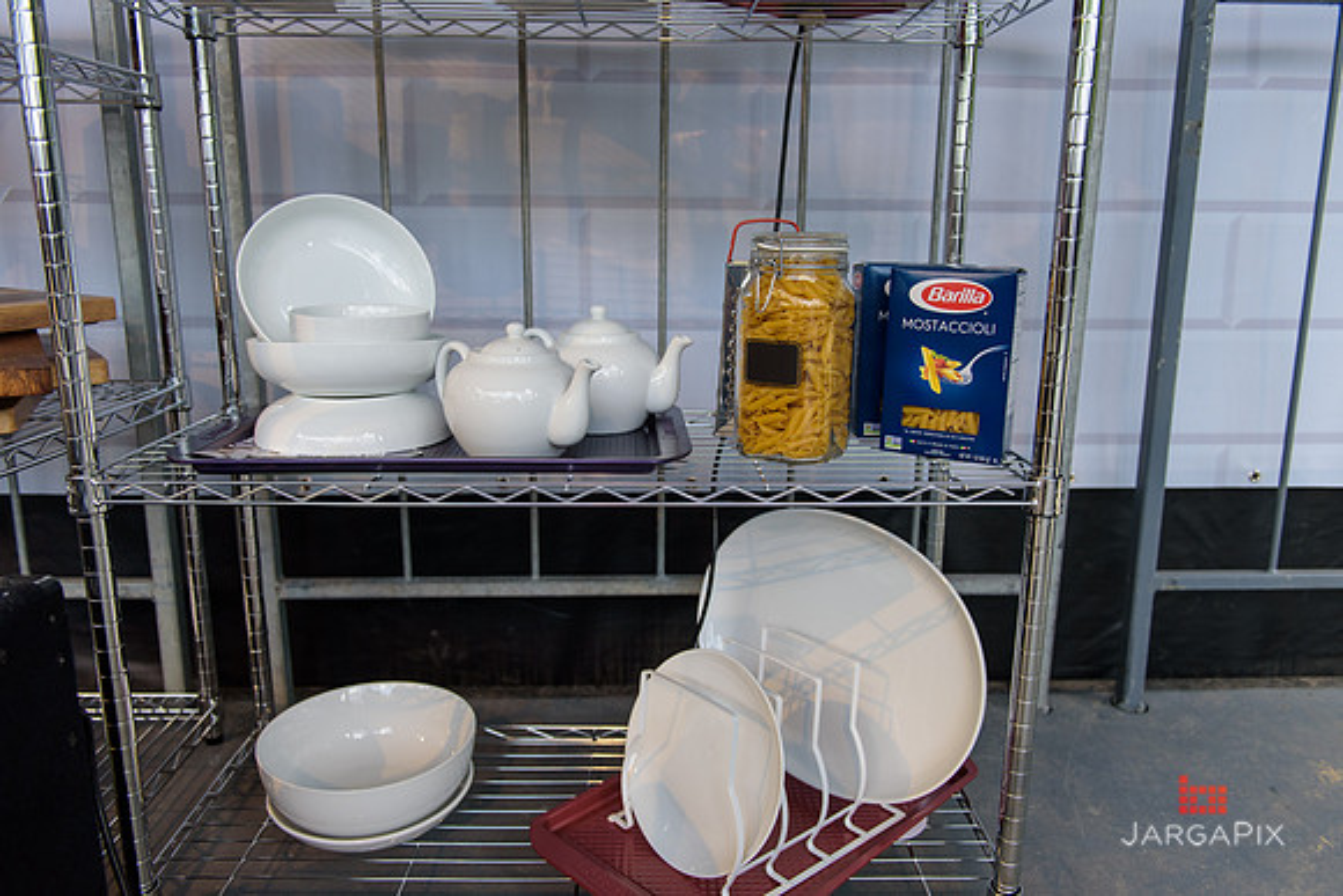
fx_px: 1007
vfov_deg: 48.0
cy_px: 448
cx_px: 672
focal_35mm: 27
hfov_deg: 67.4
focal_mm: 27
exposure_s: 1/800
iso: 400
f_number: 3.2
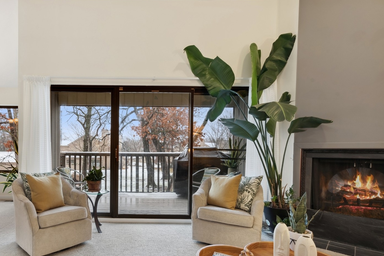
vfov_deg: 61.2
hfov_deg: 81.7
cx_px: 135
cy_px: 158
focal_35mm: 20
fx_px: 213
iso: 200
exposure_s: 1/8
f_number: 9.5
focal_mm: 14
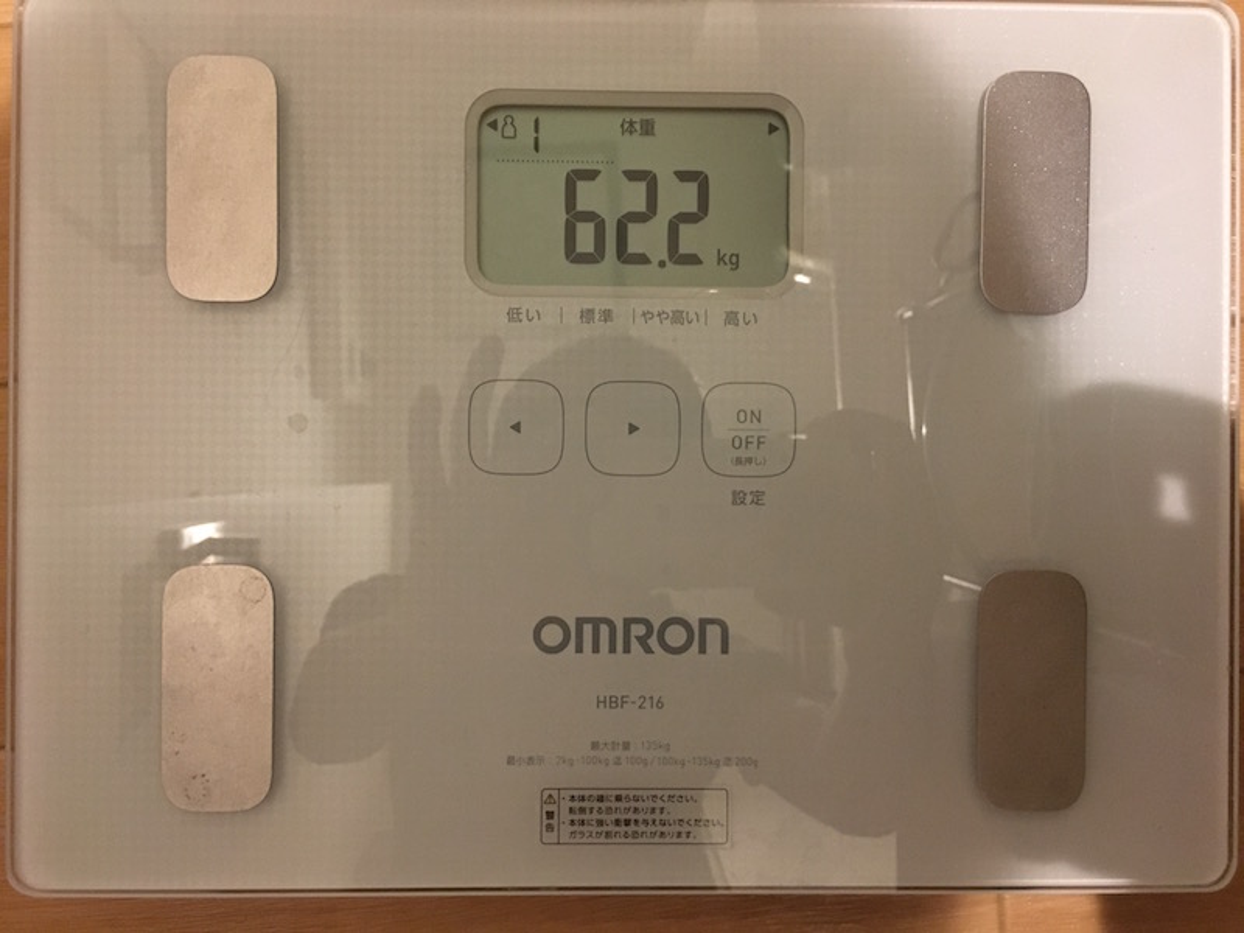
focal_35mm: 29
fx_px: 1042
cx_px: 622
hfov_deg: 61.7
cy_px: 466
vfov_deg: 48.2
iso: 250
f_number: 2.2
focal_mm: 4.15
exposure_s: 1/15
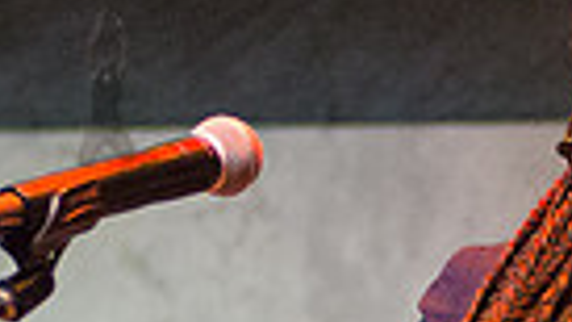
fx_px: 10190
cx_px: 646
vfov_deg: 1.8
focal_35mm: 672
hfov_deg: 3.2
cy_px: 536
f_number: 2.8
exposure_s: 1/500
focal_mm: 105
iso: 4000
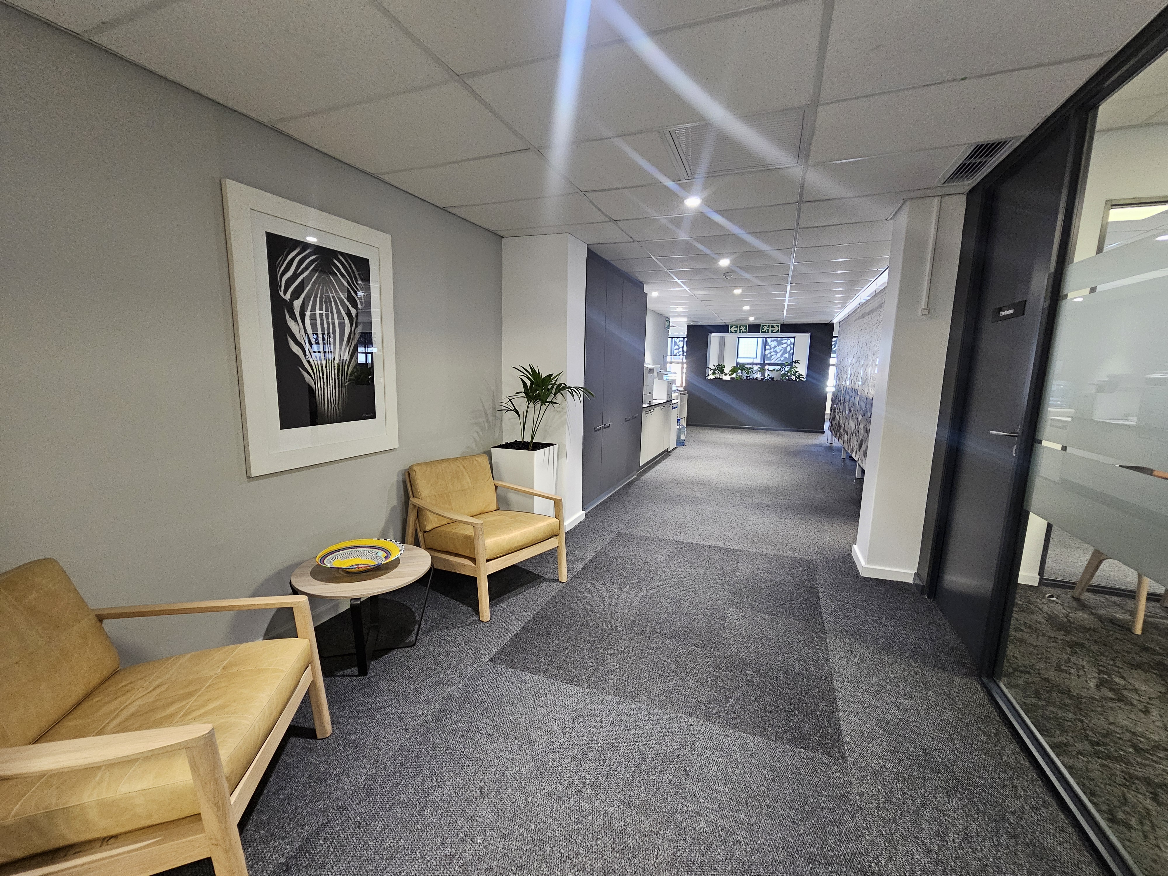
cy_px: 438
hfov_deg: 106.2
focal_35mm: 13
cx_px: 584
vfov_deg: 89.9
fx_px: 439
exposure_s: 1/33.3
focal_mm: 2.2
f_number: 2.2
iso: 500
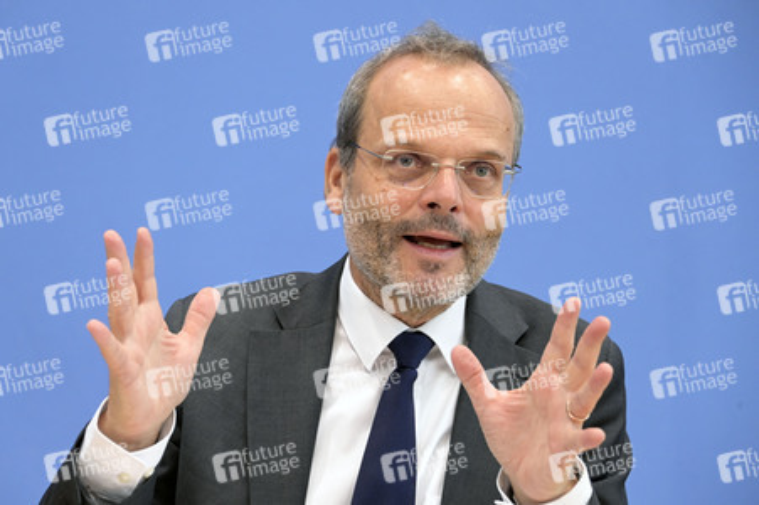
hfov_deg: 16.8
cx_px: 380
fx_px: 2570
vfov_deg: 11.2
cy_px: 252
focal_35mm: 122
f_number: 5.6
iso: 5000
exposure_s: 1/500
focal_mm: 122
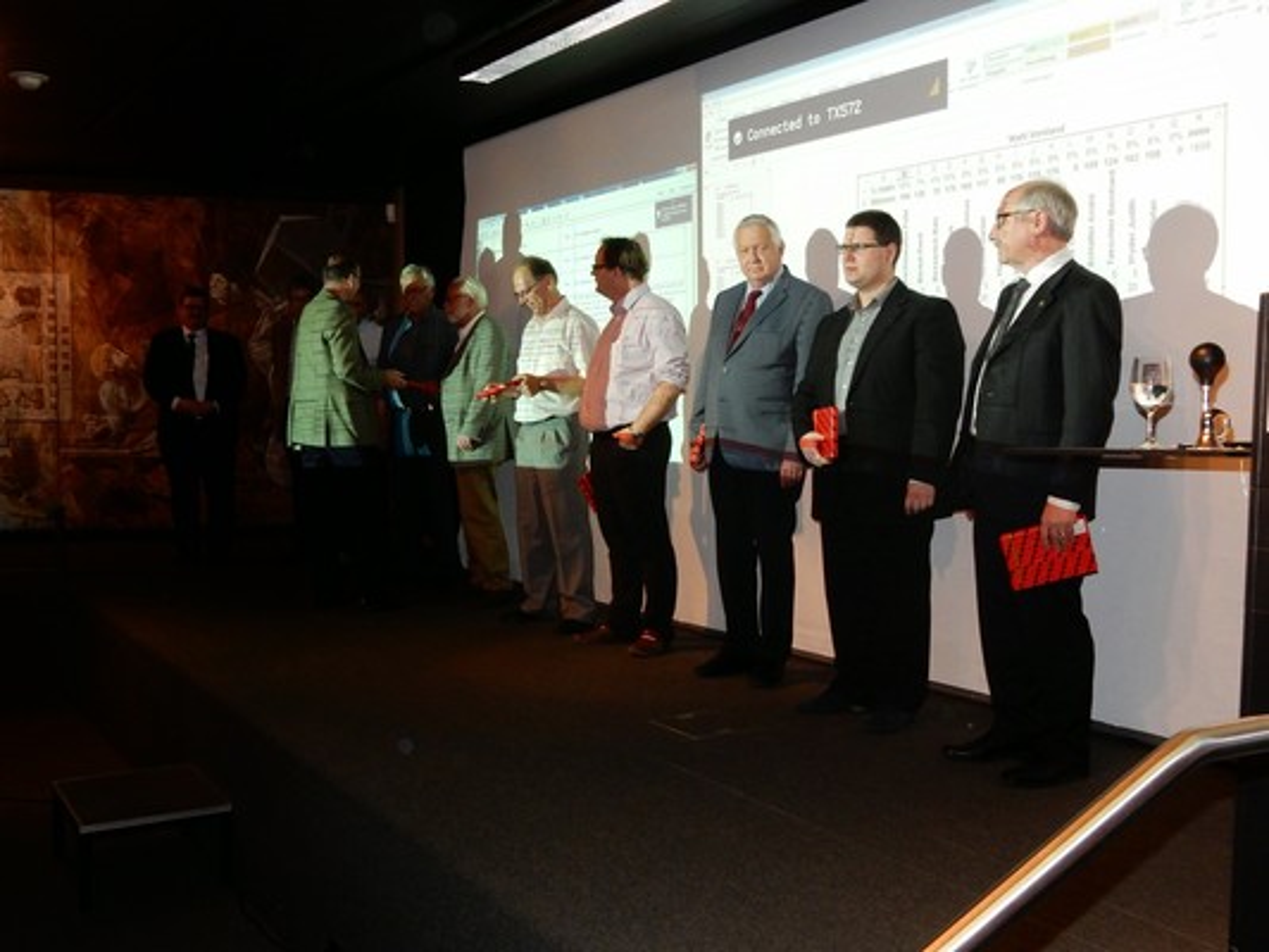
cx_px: 634
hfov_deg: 51.3
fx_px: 1320
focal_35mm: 36
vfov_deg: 39.7
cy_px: 476
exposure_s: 1/30
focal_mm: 6.4
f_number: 4
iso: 400
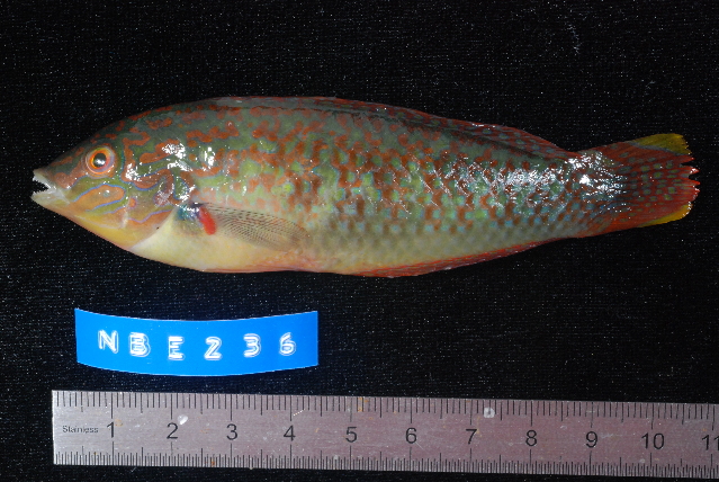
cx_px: 360
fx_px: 1800
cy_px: 241
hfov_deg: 22.6
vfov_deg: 15.2
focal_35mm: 90
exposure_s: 1/60
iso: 800
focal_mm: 60
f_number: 32
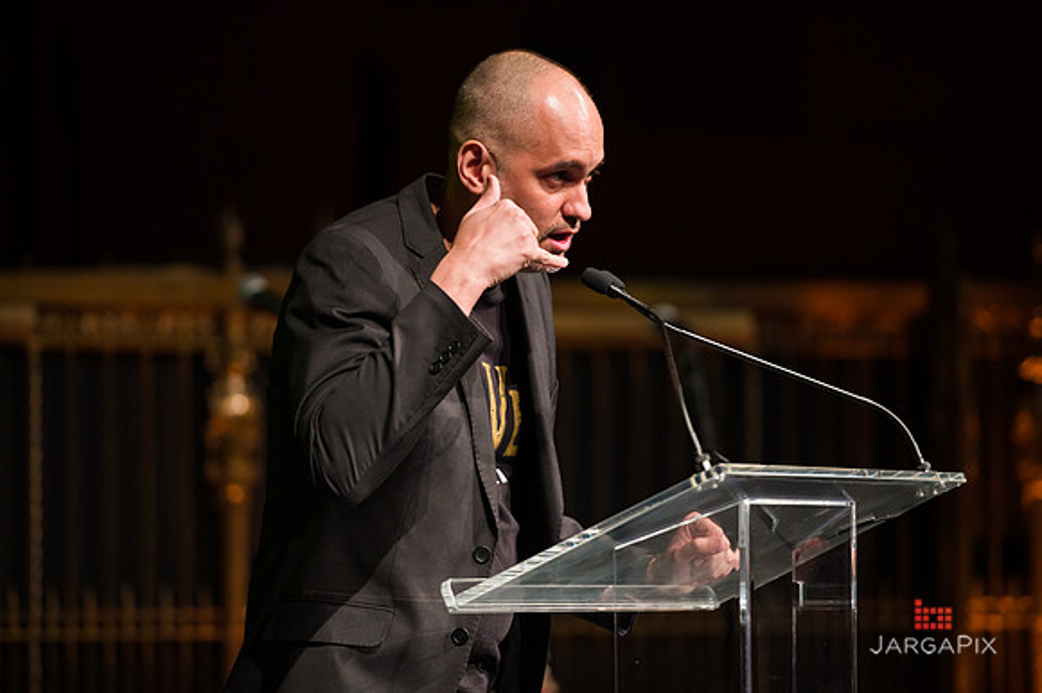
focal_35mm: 200
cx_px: 521
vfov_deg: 6.9
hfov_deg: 10.3
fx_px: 5785
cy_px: 346
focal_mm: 200
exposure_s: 1/400
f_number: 3.2
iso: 1600
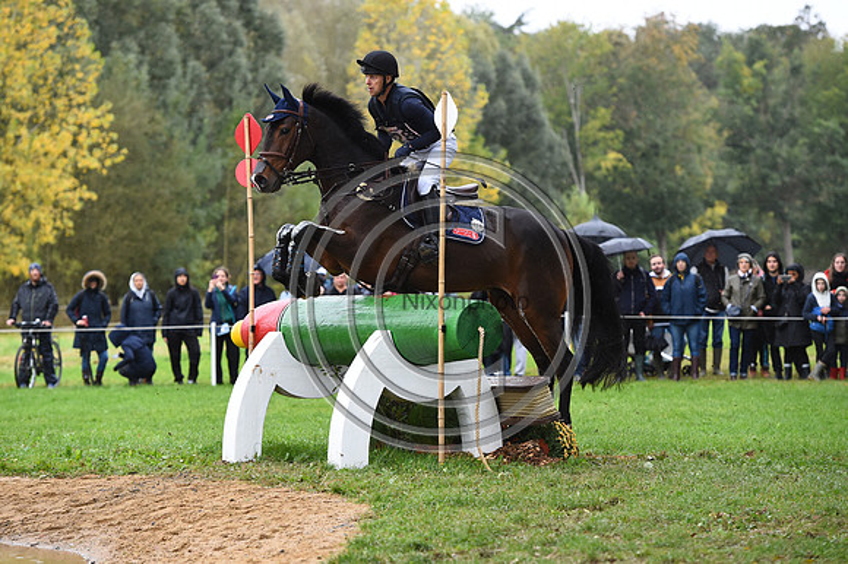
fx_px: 3178
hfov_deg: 15.2
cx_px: 424
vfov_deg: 10.1
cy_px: 282
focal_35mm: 135
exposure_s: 1/1250
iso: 1600
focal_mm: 135
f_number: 4.5
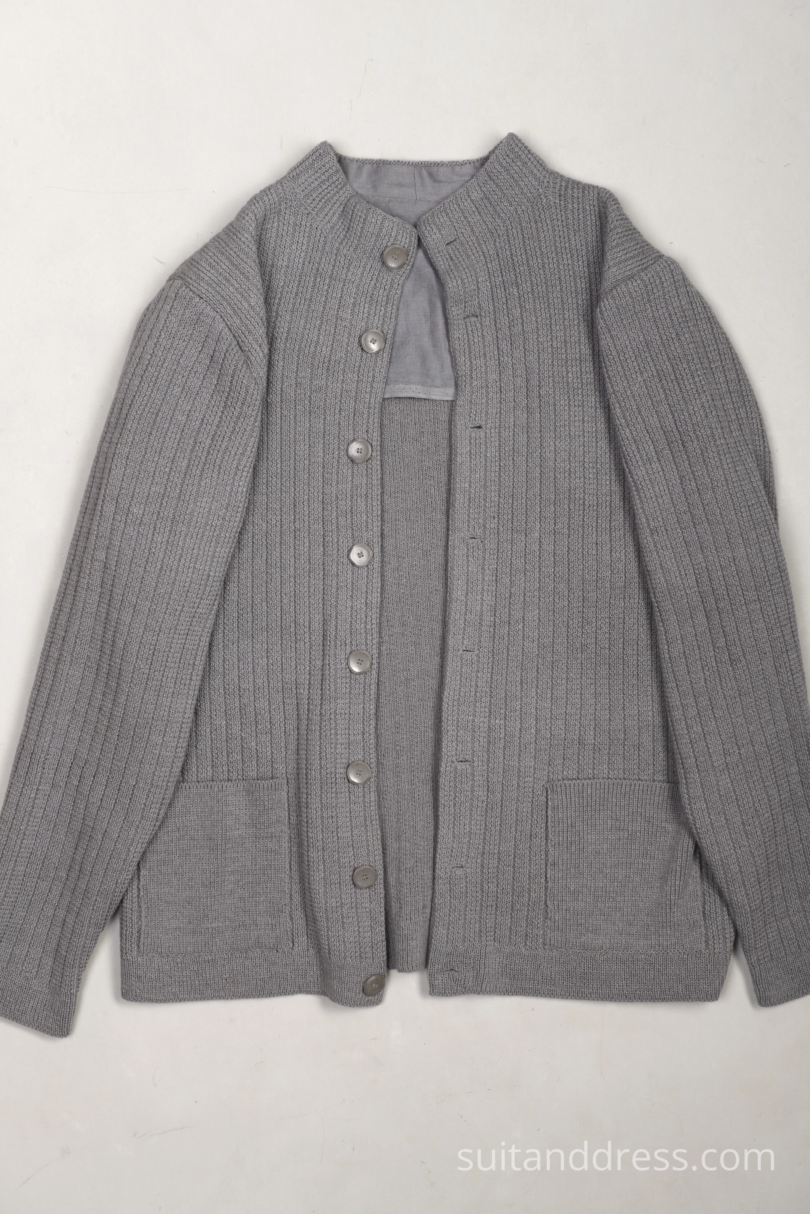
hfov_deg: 28.1
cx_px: 405
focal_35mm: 48
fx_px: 1620
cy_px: 607
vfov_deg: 41.1
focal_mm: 32
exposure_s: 1/60
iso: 320
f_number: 5
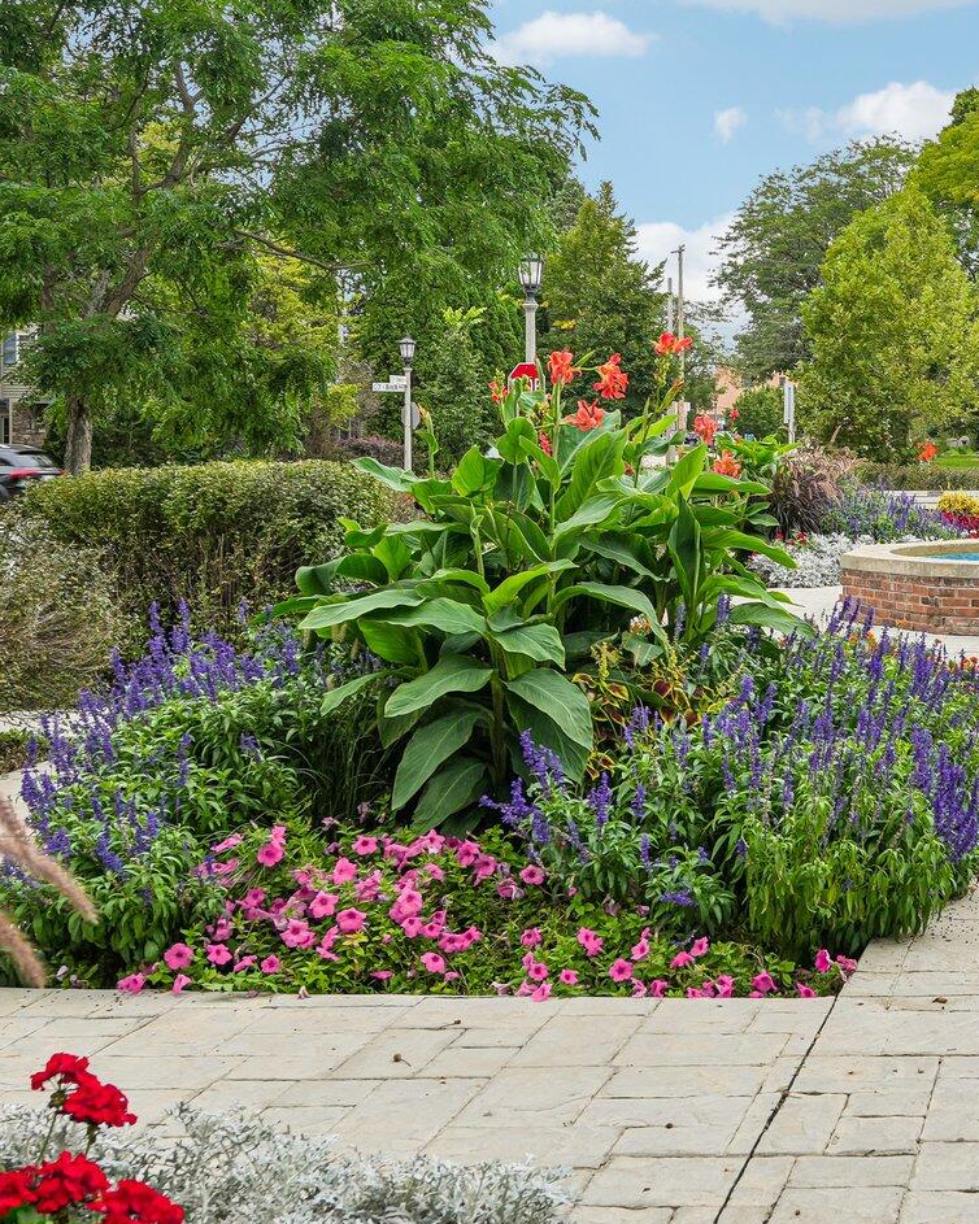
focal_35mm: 53
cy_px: 477
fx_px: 1920
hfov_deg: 26.0
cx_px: 1134
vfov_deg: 35.2
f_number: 6.3
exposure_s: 1/60
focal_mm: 26
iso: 100
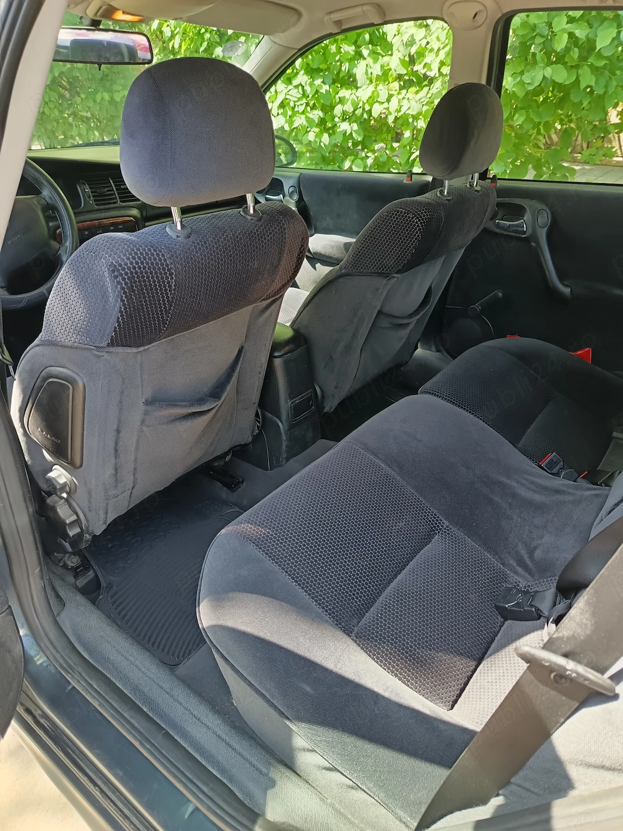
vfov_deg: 71.6
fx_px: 576
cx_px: 312
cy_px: 416
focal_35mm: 24
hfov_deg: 56.8
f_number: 1.75
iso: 663
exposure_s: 1/50
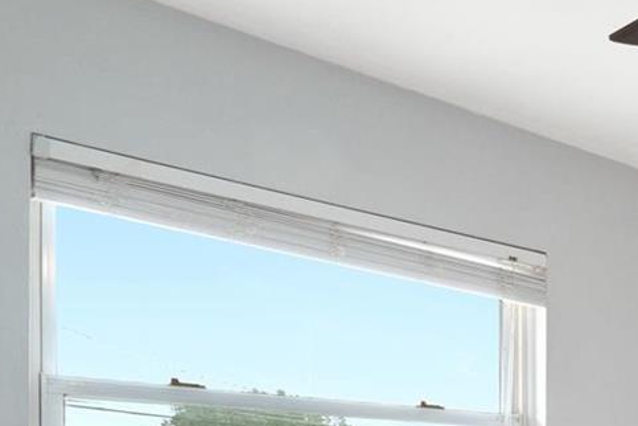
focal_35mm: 53
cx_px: 1037
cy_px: 569
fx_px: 939
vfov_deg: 22.5
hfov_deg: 24.8
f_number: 10
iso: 400
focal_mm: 8
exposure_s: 1/8
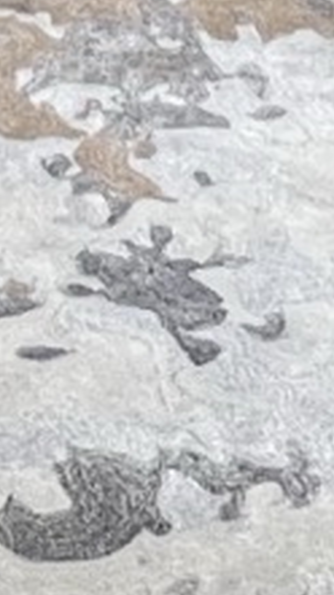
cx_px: -224
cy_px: -759
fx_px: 1940
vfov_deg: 13.5
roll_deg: +0.1
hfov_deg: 9.5
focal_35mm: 123
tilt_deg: -7.4
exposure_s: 1/91
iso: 250
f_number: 1.8
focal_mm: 1.57
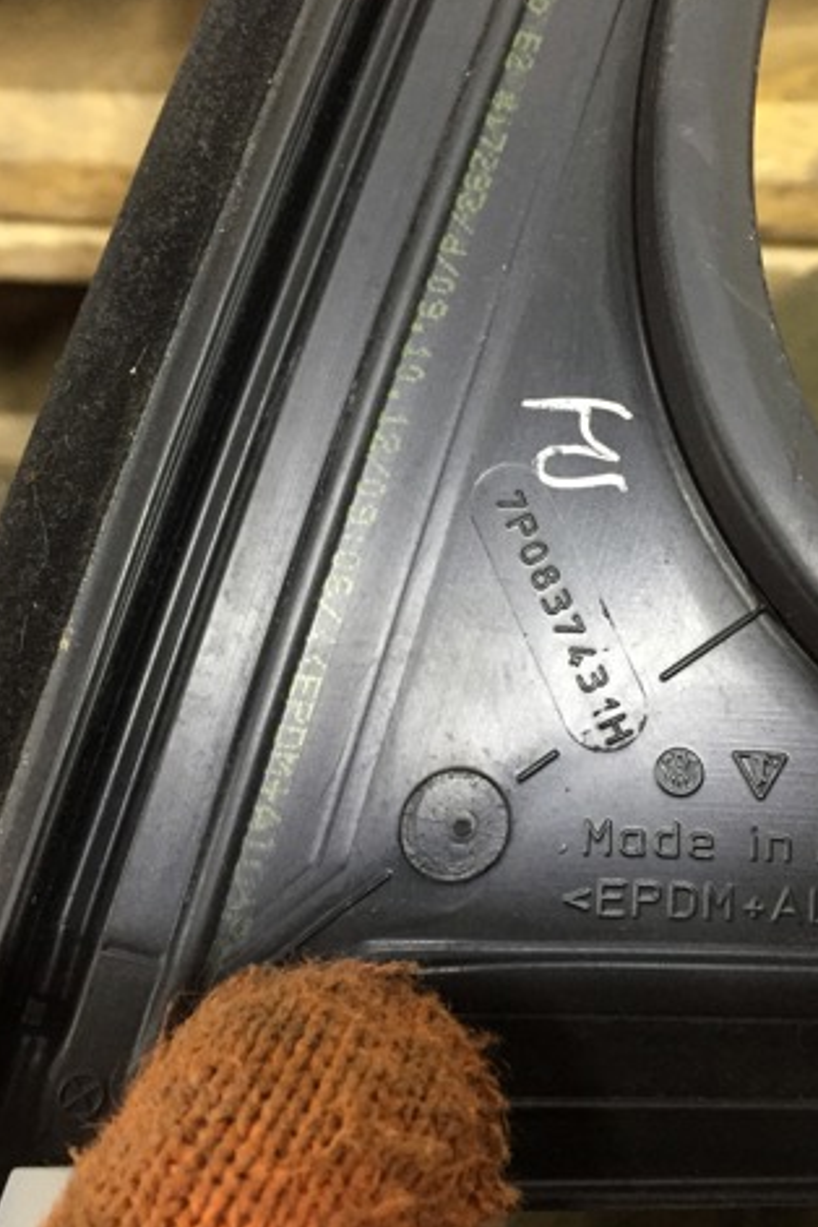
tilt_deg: -62.7
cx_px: 427
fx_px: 1397
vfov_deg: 47.4
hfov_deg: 32.6
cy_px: 607
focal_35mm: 41
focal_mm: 4.15
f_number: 2.2
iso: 250
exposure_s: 1/33
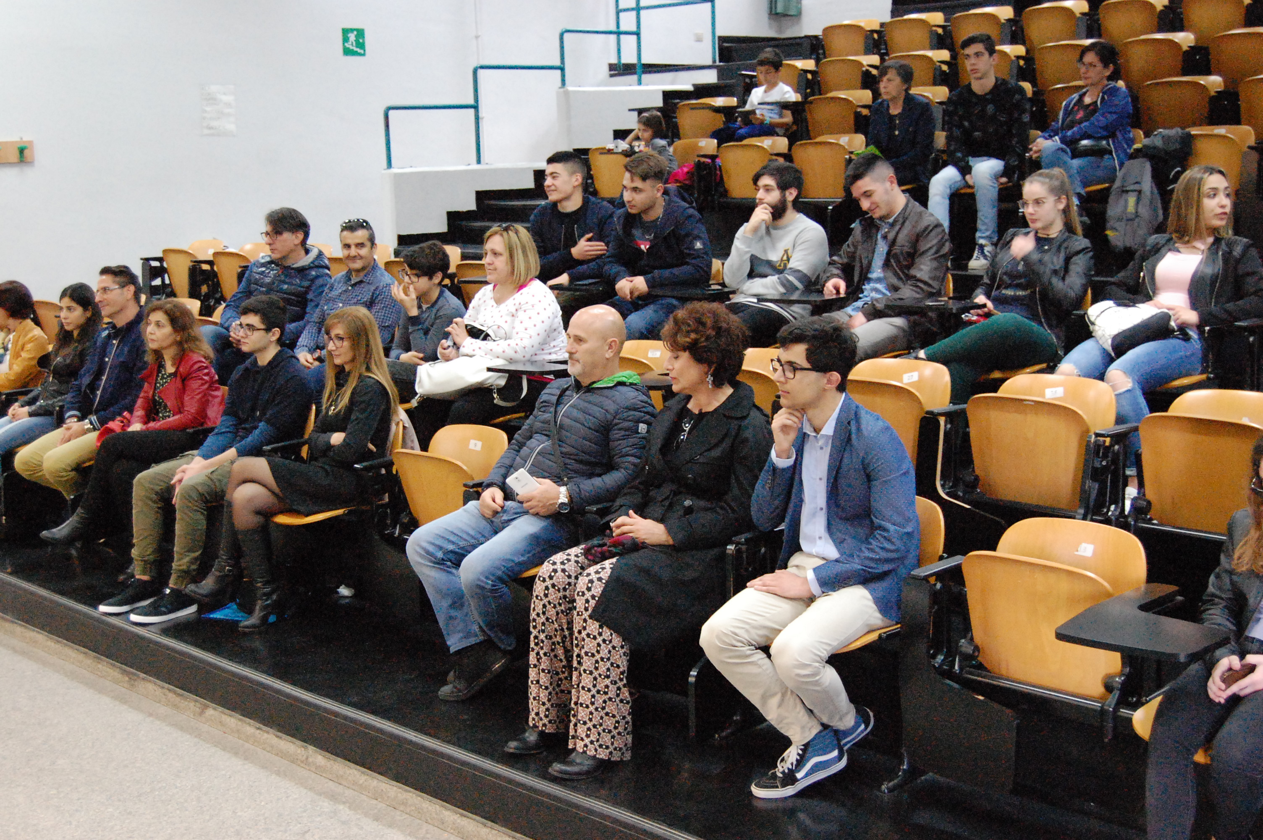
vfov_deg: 28.9
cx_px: 632
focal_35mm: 46
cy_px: 420
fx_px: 1630
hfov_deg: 42.4
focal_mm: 31
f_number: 4.5
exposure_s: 1/30
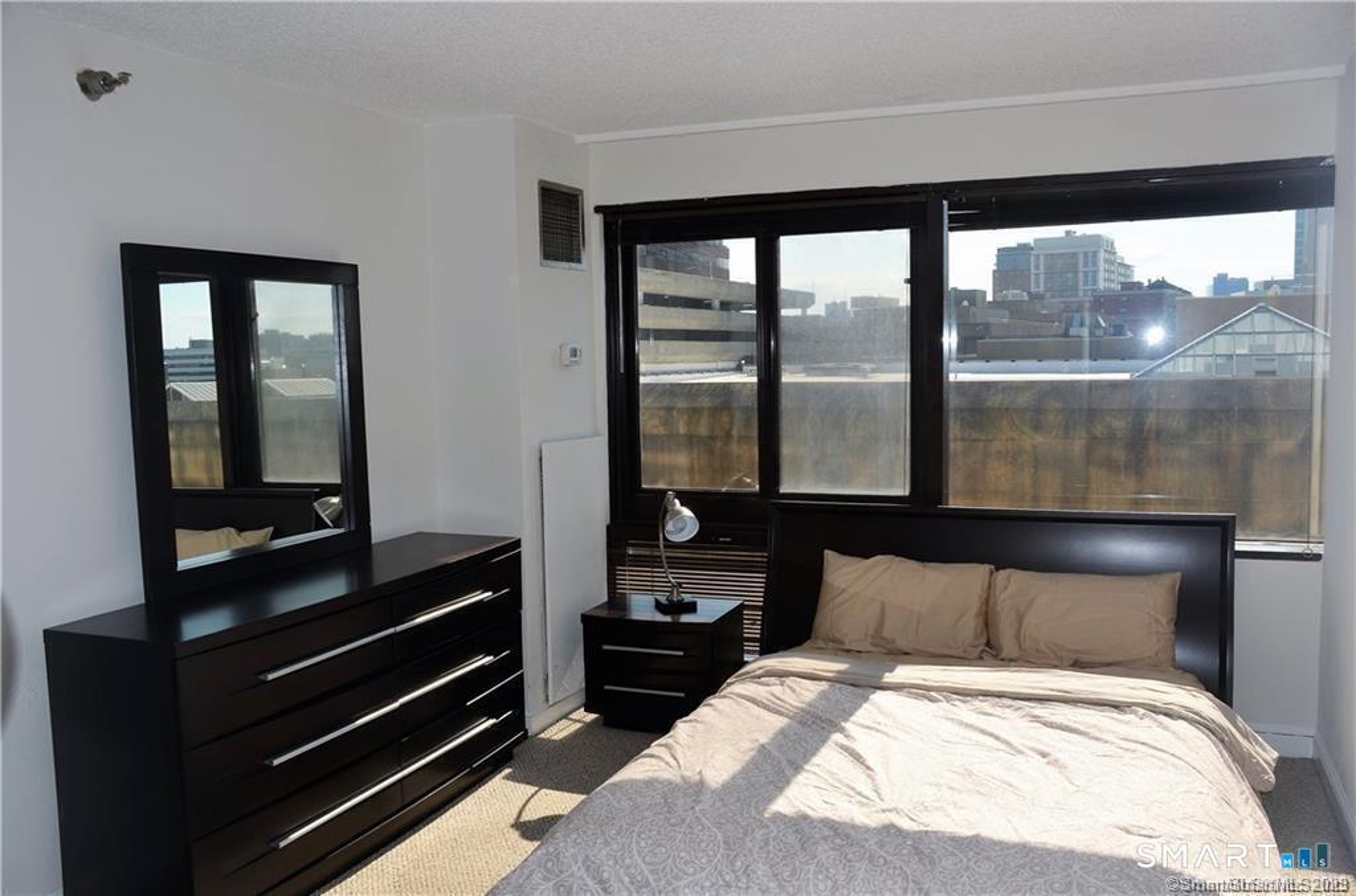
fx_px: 1127
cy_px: 448
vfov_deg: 43.4
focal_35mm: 30
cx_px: 678
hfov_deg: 62.1
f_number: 5.6
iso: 100
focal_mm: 20
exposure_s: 1/200
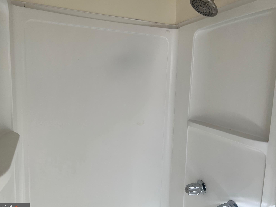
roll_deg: -2.0
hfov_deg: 65.3
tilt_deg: -7.3
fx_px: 215
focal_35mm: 27
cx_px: 138
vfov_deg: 51.3
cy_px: 107
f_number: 1.5
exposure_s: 1/238
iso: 50
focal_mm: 5.7
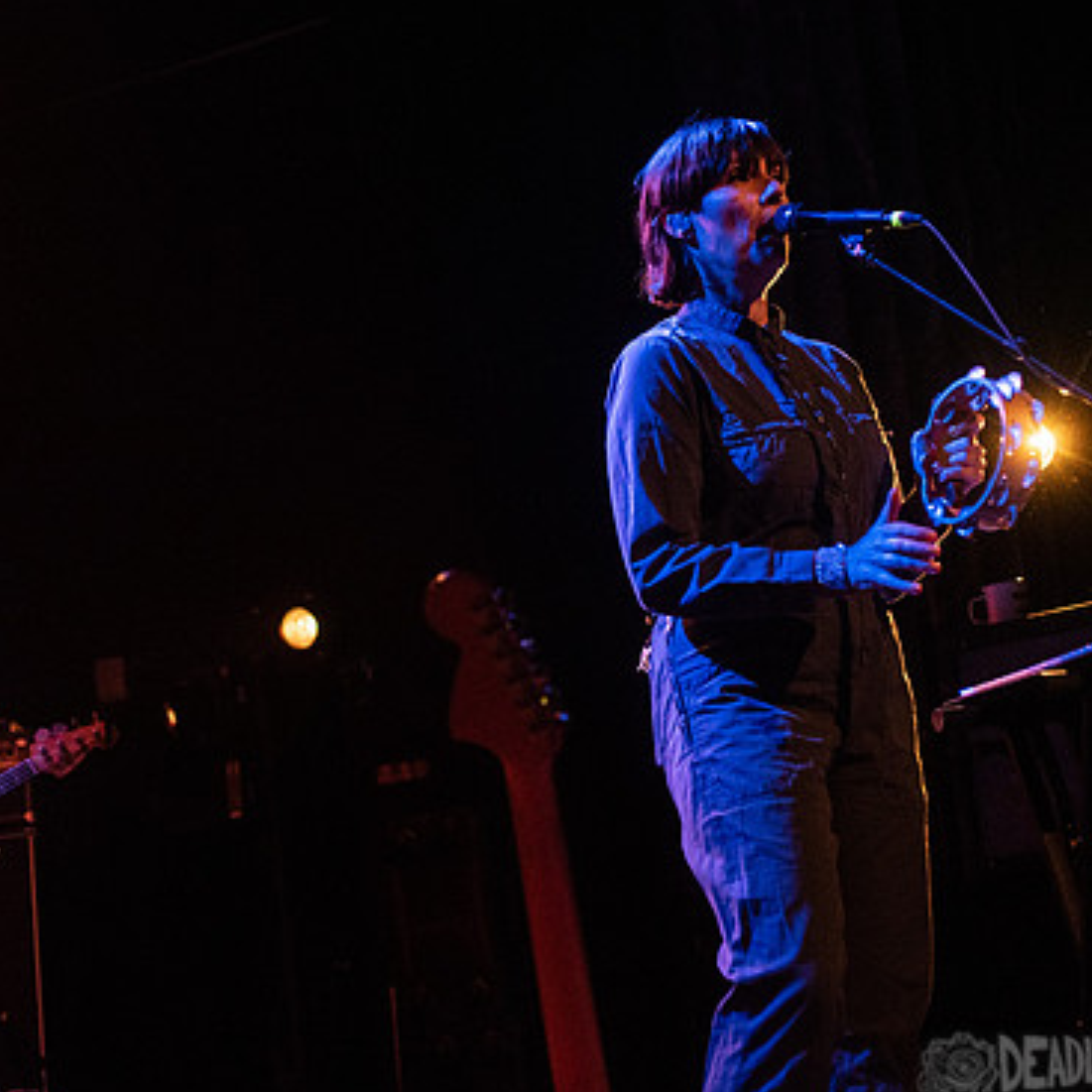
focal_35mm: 71
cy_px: 560
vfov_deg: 24.3
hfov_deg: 24.2
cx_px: 370
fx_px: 2534
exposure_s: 1/200
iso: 3200
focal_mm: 48
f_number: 3.2
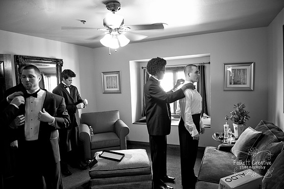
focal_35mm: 24
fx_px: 189
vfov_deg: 53.1
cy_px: 94
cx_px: 142
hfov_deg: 73.8
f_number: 2.8
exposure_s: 1/60
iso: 1600
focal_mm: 24
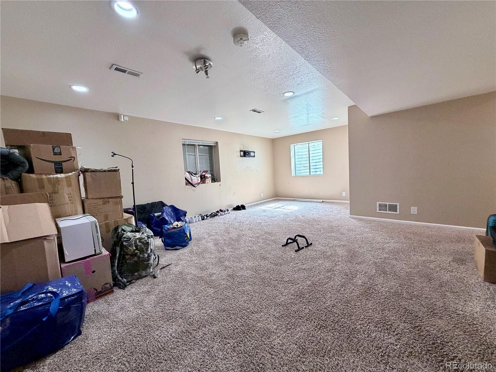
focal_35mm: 14
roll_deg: +3.3
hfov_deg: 102.1
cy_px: 186
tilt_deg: -4.5
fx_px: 201
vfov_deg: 85.7
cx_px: 248
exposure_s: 1/59
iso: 200
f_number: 2.2
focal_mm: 2.22
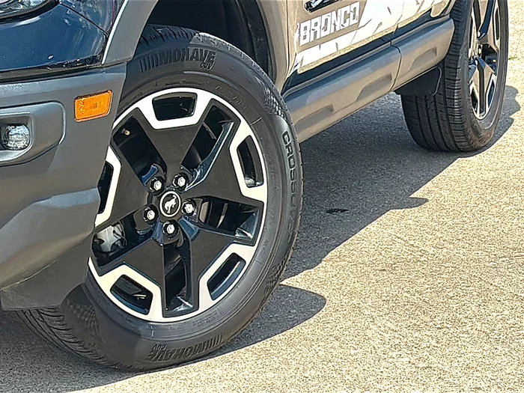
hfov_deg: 19.6
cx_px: 262
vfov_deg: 14.8
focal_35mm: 100
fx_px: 1514
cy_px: 196
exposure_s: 1/4608
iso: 80
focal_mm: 6.86
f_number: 1.78
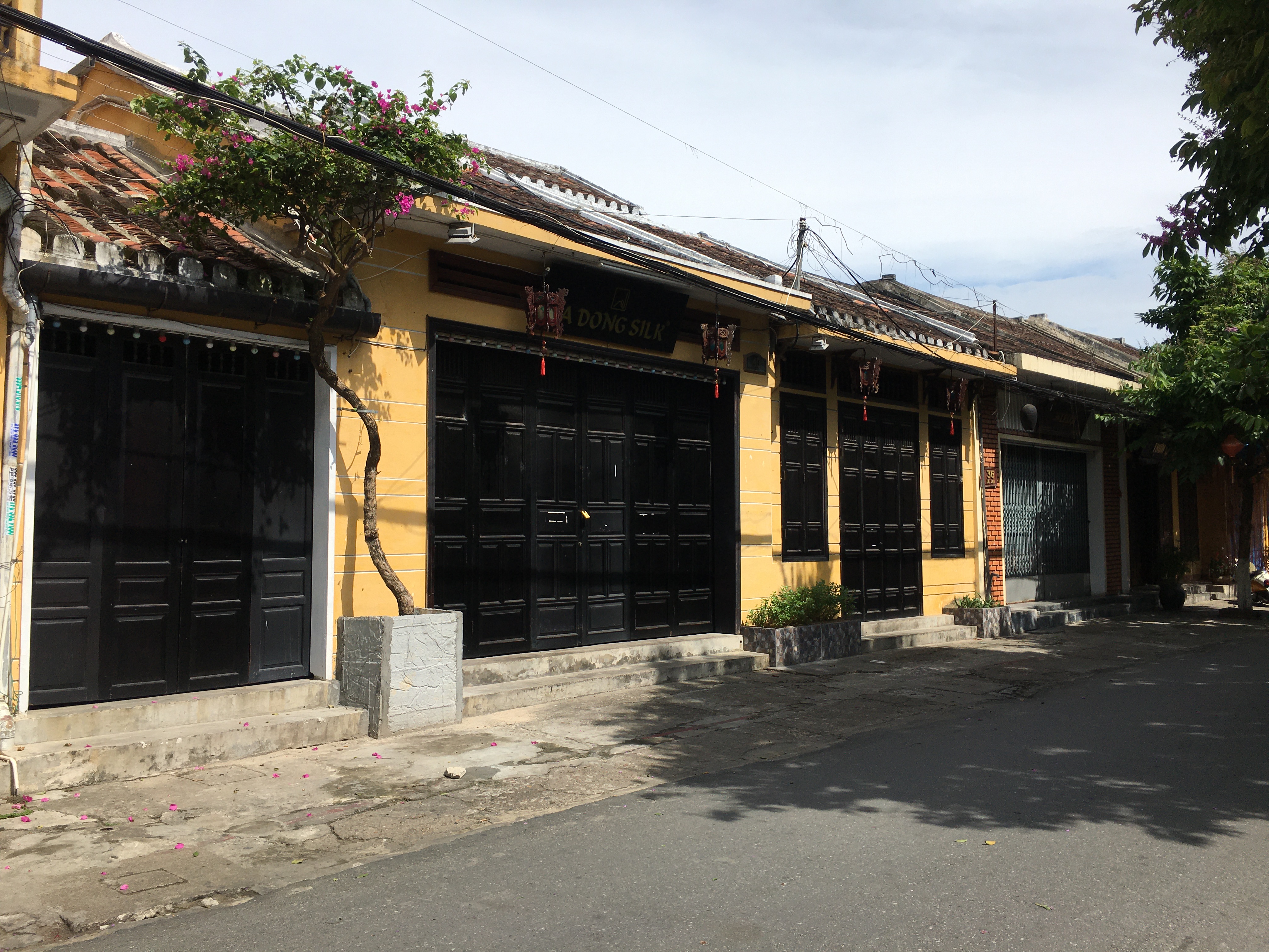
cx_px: 634
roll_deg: +0.0
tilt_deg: +5.0
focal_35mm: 29
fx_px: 1063
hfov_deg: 61.7
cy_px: 476
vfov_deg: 48.2
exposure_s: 1/2747
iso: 25
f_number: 2.2
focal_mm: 4.15
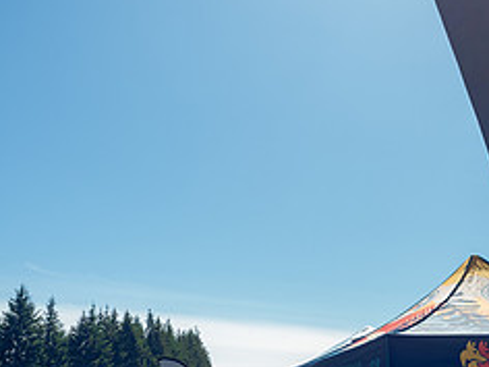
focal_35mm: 59
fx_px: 833
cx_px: 352
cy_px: 273
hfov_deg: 32.2
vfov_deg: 24.6
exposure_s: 1/1000
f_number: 2.8
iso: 64
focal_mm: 12
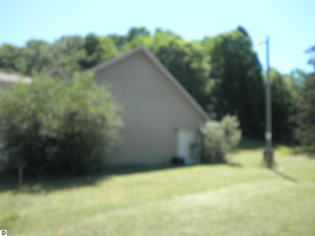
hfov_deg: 58.4
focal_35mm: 31
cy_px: 118
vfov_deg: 45.4
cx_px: 158
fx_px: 282
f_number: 2.8
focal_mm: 5.5
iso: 64
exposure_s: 1/320
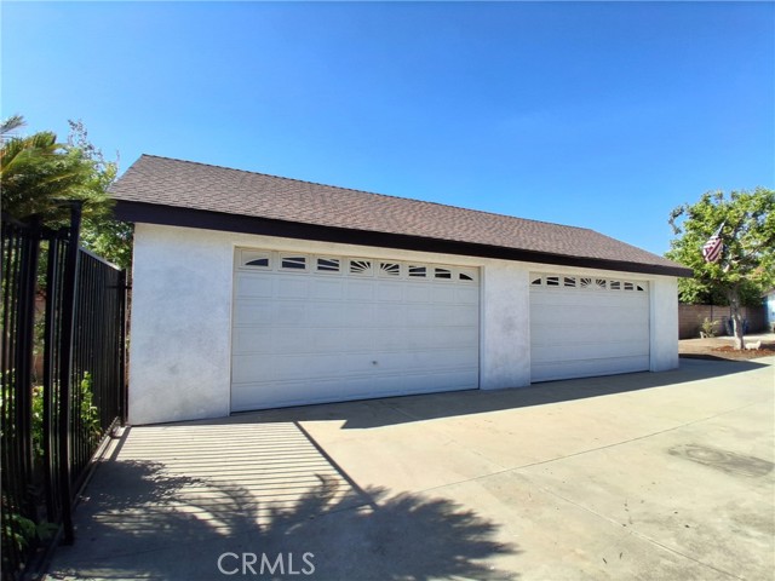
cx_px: 388
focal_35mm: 17
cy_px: 290
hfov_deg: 91.0
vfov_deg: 74.7
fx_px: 381
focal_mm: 1.4
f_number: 2.2
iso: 50
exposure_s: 1/888
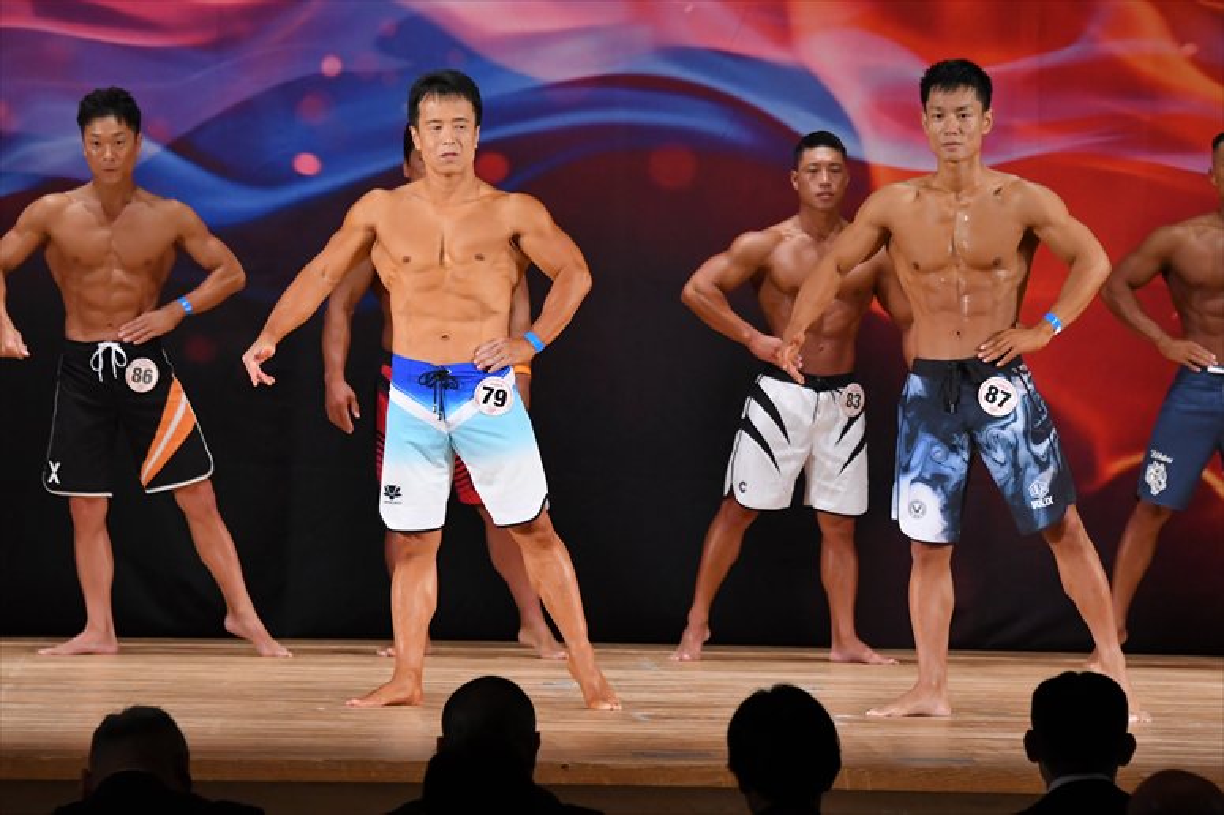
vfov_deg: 6.1
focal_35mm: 225
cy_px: 408
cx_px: 612
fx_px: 7646
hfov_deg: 9.2
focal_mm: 150
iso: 3200
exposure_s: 1/400
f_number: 5.6
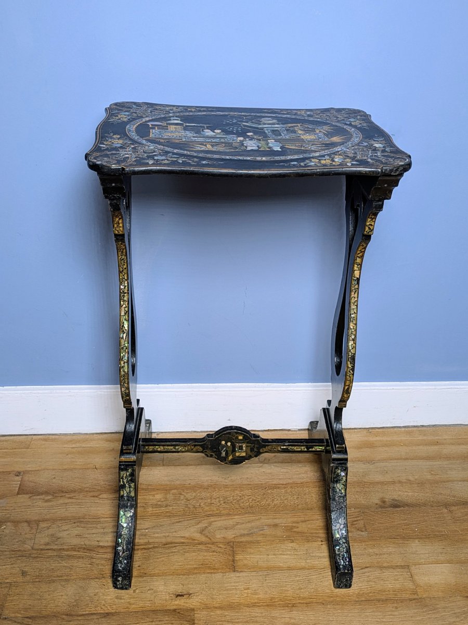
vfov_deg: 69.4
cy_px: 312
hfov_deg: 54.9
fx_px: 451
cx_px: 234
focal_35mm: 25
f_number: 1.89
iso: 160
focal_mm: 5.43
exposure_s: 1/100
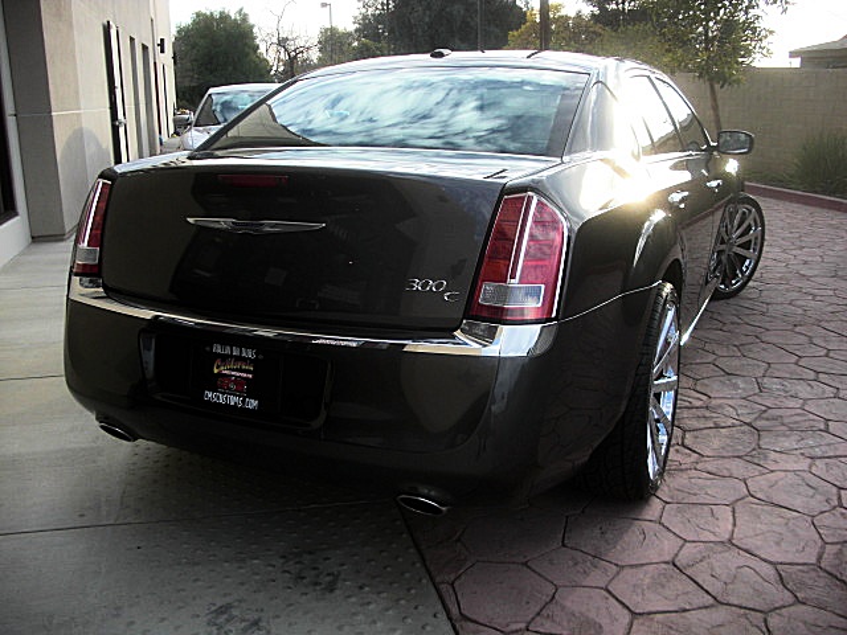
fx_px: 881
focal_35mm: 36
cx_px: 424
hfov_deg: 51.4
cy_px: 318
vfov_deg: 39.7
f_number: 2.8
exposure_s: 1/160
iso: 50
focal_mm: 6.3
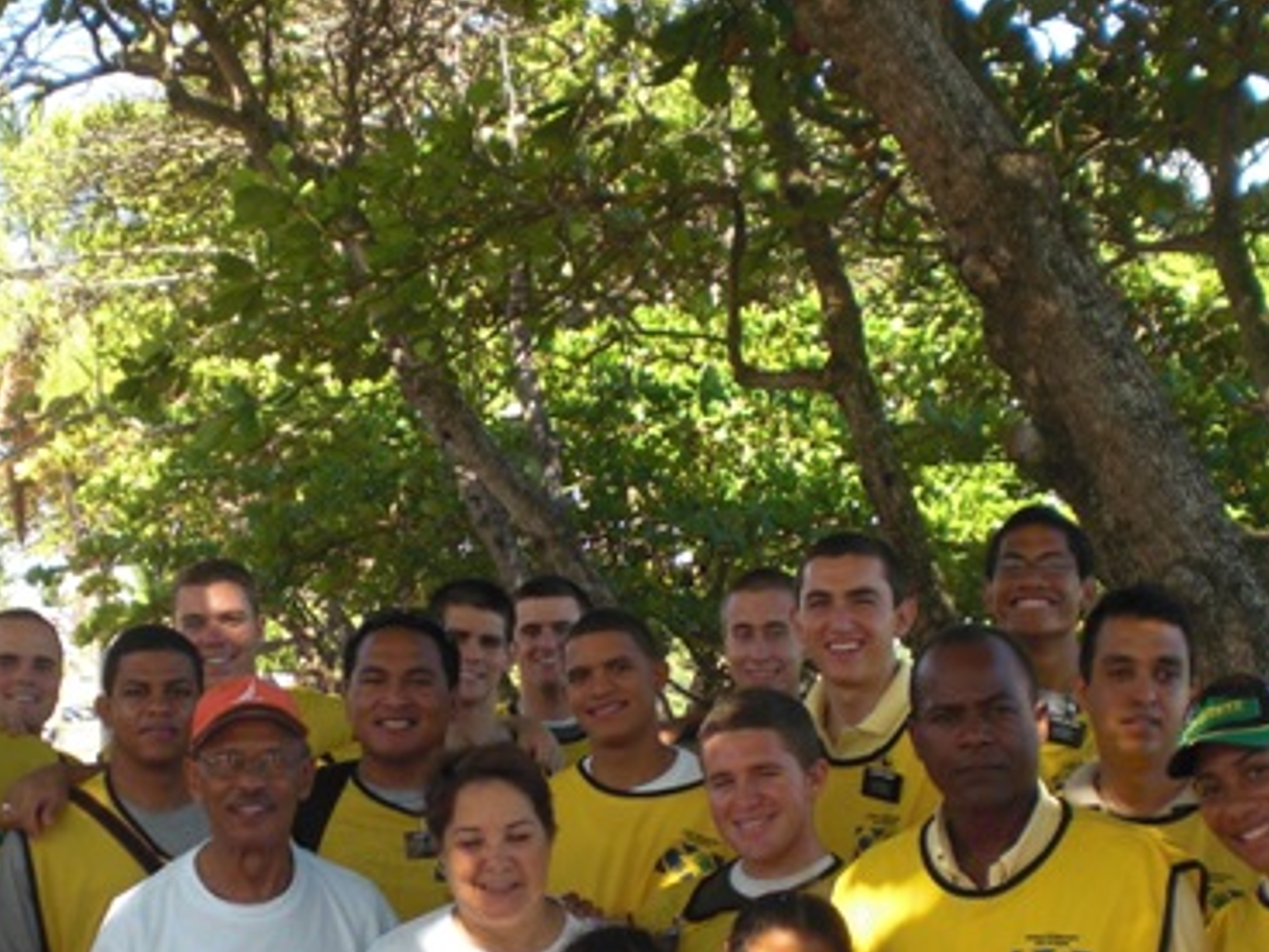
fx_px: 2420
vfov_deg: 22.0
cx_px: 541
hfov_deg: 29.4
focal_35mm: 66
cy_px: 769
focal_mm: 6.3
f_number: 3.1
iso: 64
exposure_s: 1/200
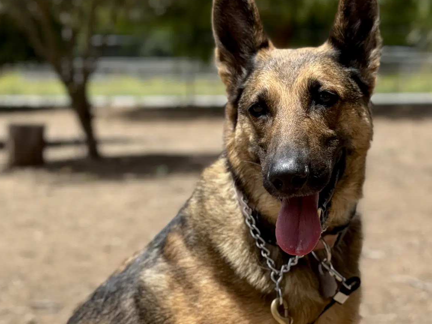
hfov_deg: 24.4
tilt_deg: -10.2
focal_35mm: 80
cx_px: 228
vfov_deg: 18.4
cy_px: 223
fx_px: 998
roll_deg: +1.8
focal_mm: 6.76
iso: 80
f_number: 1.78
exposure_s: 1/3534
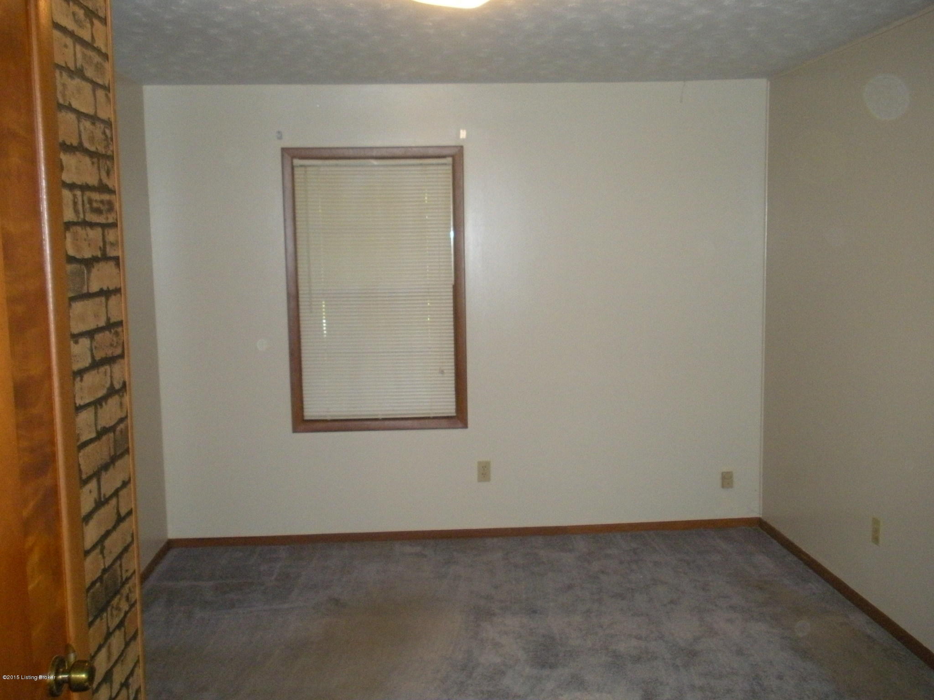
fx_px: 971
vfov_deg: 39.7
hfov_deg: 51.4
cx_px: 467
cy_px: 350
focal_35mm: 36
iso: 455
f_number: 3.5
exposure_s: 1/60
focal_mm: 6.3
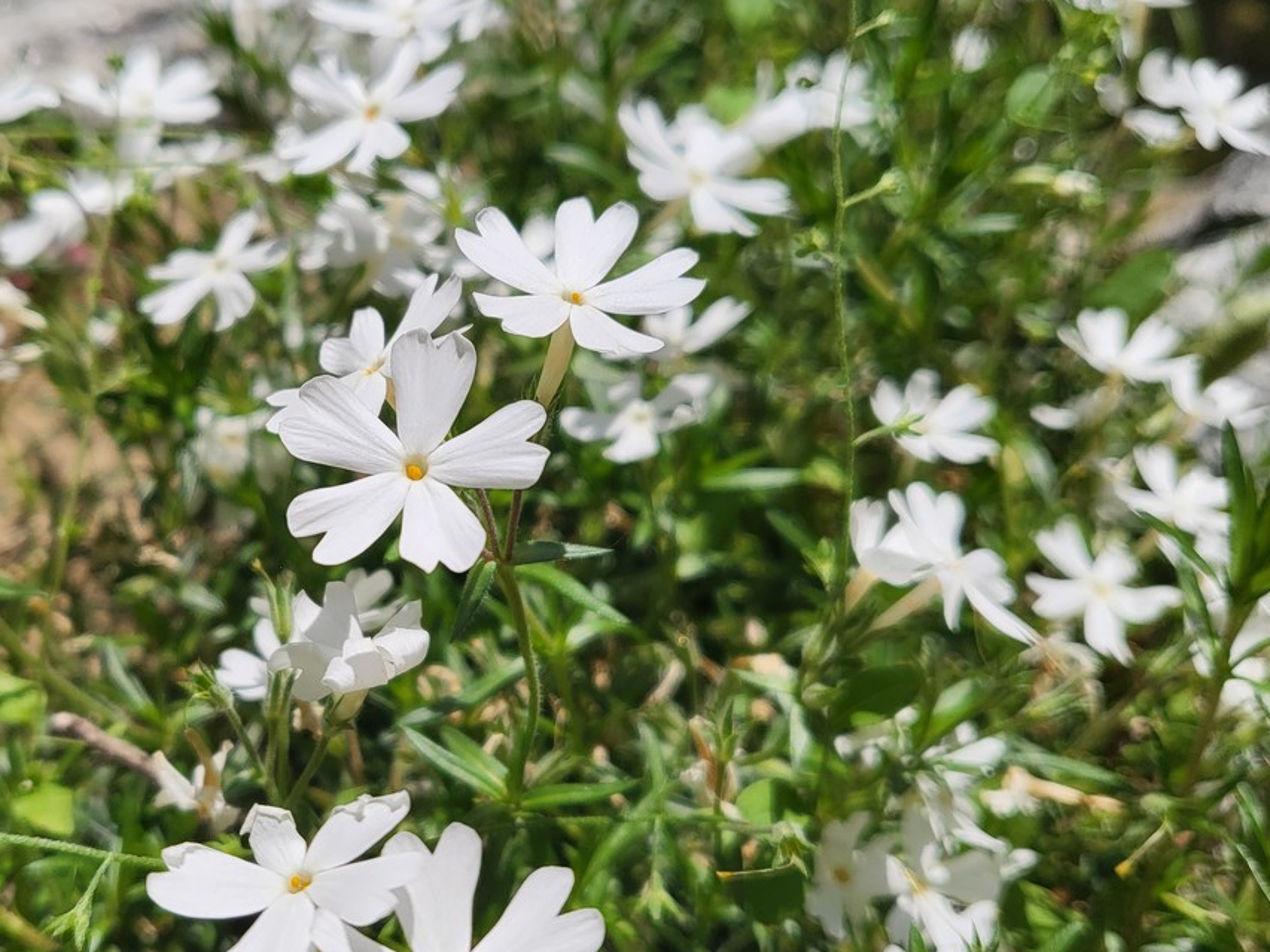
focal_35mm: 39
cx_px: 454
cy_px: 449
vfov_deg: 36.8
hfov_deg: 47.3
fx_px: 1431
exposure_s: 1/4517
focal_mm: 4.25
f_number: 1.8
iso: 50
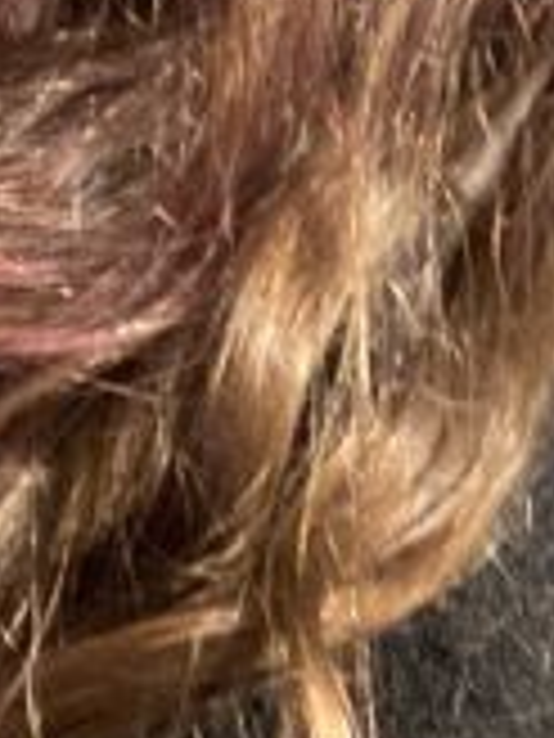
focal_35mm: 117
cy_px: -448
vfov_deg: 15.2
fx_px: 2497
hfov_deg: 12.7
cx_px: 207
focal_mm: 2.87
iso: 500
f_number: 2.2
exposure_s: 1/25
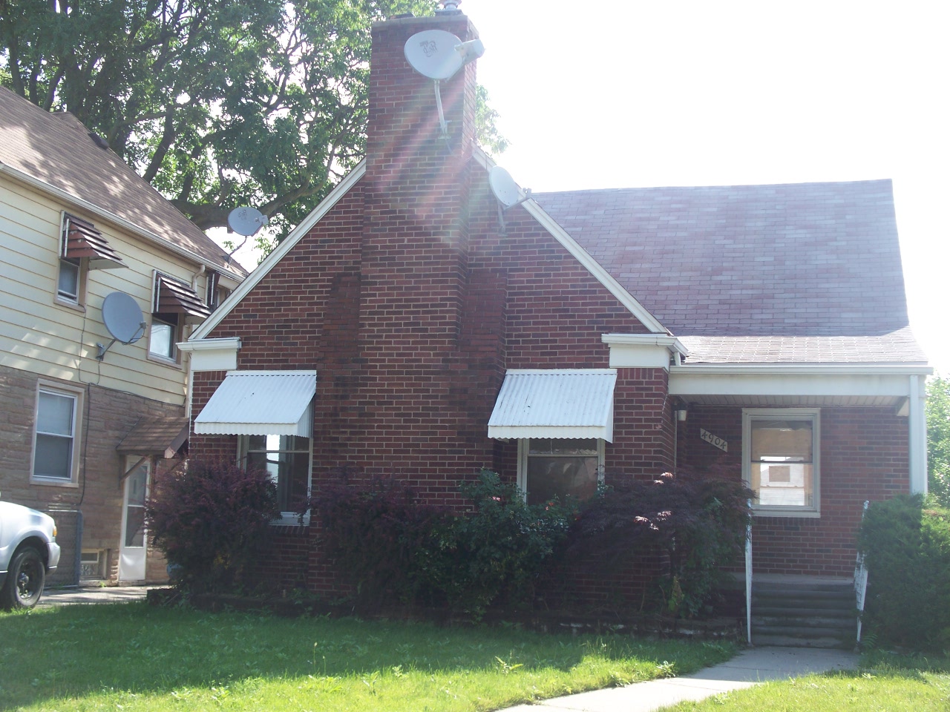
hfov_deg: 40.4
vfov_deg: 30.9
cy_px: 356
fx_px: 1290
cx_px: 475
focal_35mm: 47
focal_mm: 9.86
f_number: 2.9
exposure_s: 1/400
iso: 80
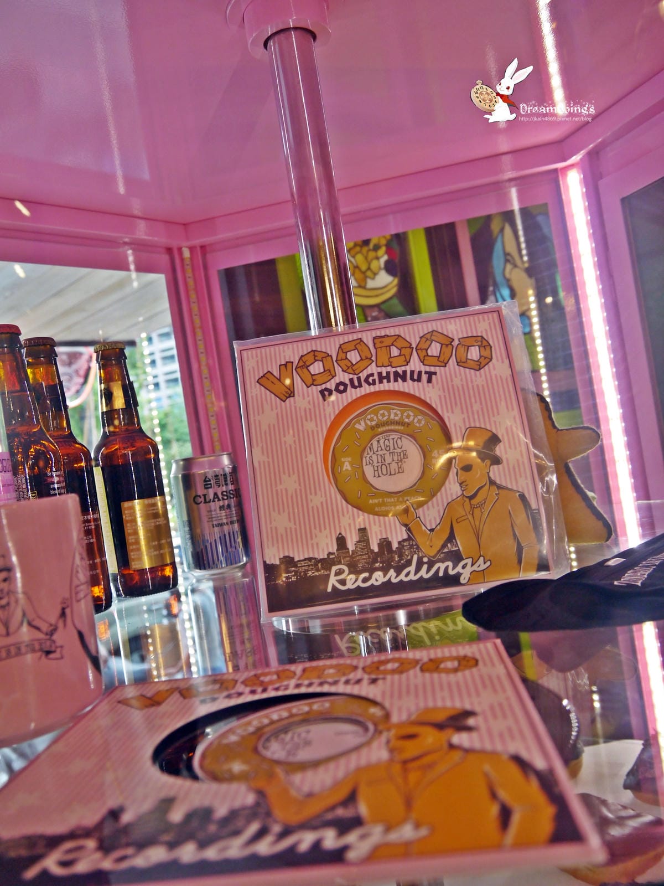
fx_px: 767
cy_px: 443
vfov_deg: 60.0
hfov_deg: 46.8
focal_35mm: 30
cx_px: 332
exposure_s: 1/125
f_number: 3.9
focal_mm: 15
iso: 400
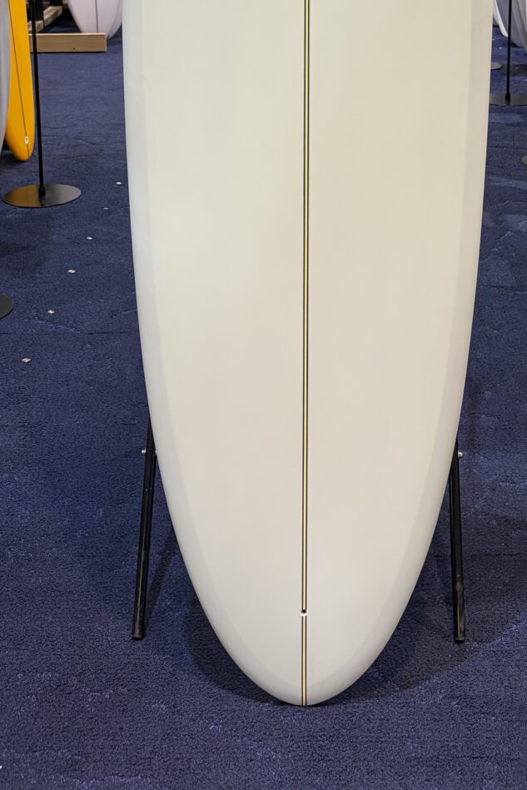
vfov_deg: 32.8
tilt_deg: -9.7
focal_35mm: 57
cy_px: 40
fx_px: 1251
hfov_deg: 23.8
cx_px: 311
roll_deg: +0.6
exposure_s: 1/120
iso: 125
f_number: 1.6
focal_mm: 5.96
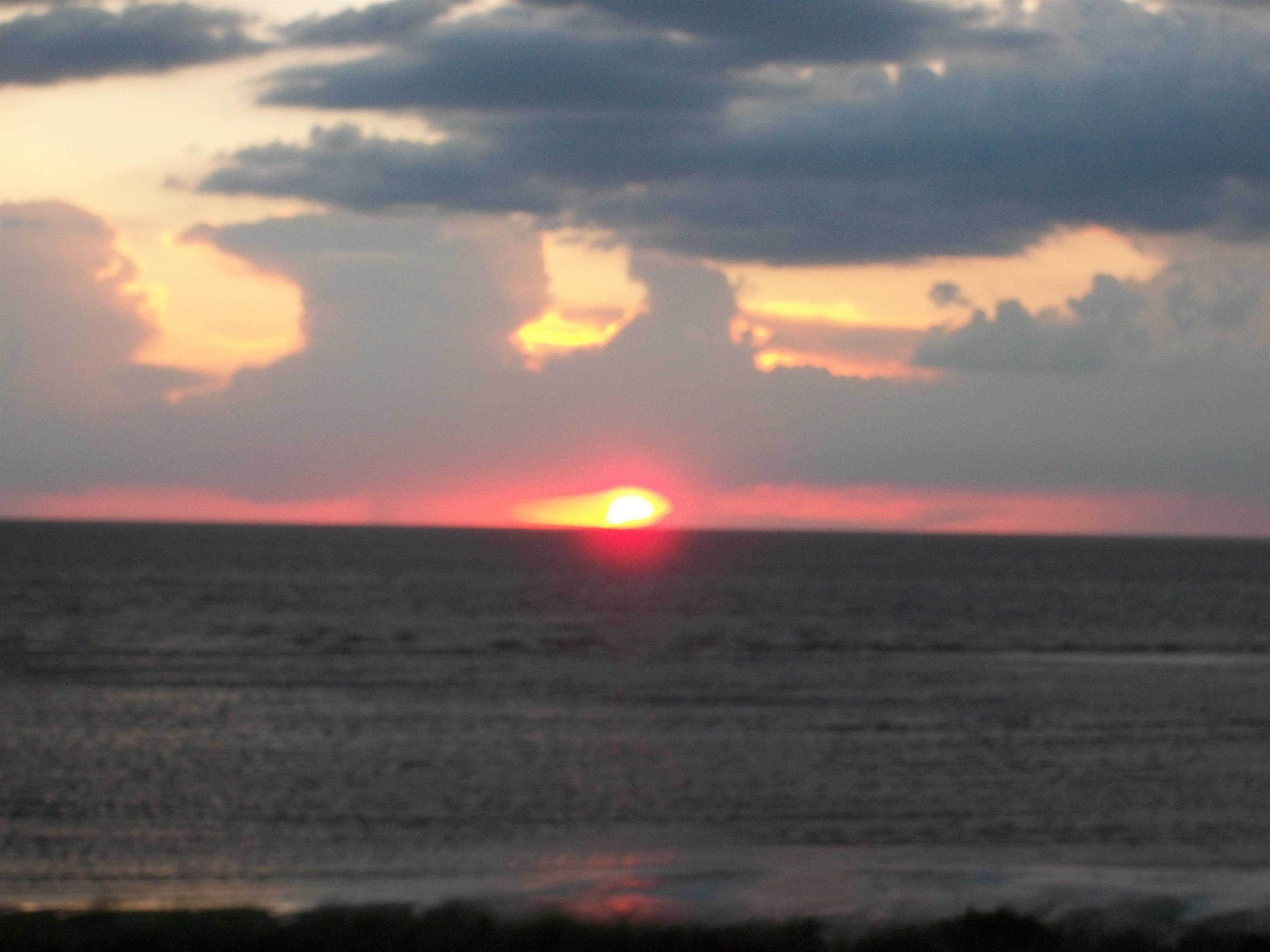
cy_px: 476
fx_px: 3852
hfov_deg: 18.7
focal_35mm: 105
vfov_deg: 14.1
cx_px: 635
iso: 160
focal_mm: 18.8
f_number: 5.7
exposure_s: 1/50
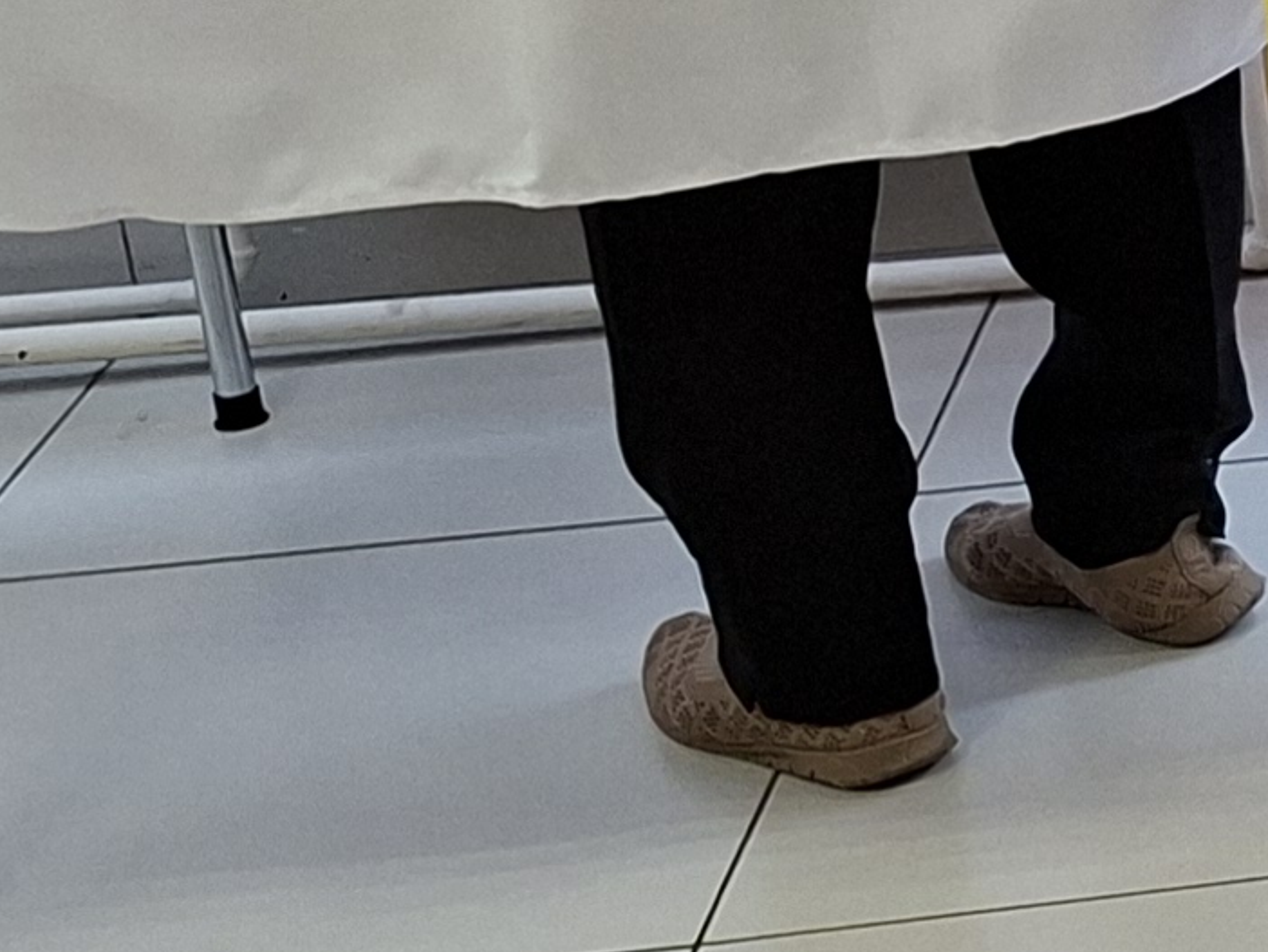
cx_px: 2977
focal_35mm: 131
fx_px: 4800
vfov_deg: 11.2
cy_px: -98
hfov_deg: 12.2
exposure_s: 1/100
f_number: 1.8
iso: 125
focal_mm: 5.54
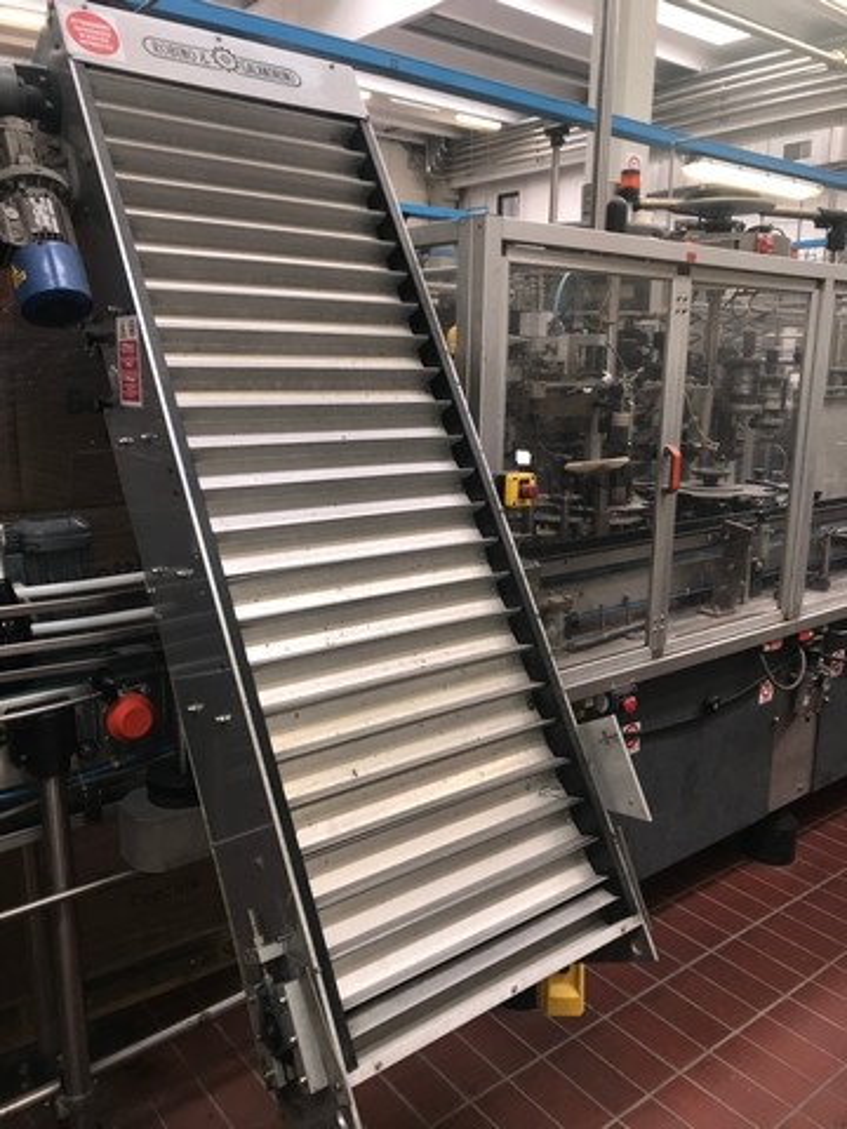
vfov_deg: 63.4
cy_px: 564
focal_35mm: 28
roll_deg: -0.7
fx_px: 913
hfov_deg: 49.7
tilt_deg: -11.2
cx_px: 424
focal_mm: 3.99
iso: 25
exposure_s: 1/33
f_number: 1.8
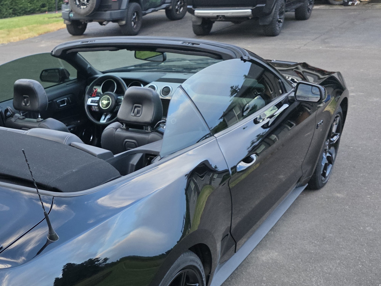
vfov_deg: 31.0
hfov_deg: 37.8
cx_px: 22
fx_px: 506
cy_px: 210
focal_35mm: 46
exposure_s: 1/120
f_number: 1.7
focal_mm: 6.3
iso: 320
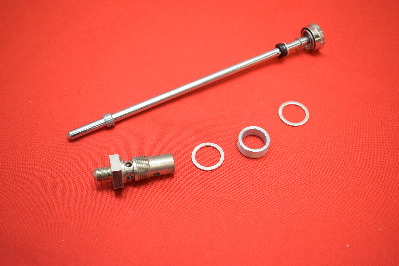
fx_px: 482
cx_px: 200
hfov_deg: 45.0
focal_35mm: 44
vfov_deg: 30.9
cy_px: 133
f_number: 5
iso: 2000
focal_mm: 29
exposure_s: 1/125
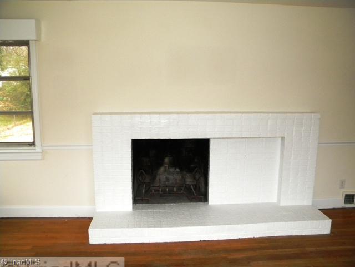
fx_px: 287
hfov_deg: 63.4
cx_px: 178
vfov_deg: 49.7
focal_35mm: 28
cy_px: 134
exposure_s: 1/26
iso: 400
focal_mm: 5
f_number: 3.5
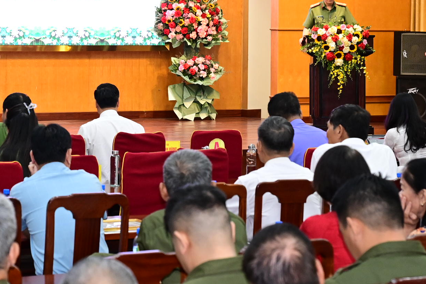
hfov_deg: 18.8
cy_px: 40
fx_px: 1278
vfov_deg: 12.6
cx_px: 127
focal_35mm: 108
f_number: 4
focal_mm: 44
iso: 2500
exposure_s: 1/200
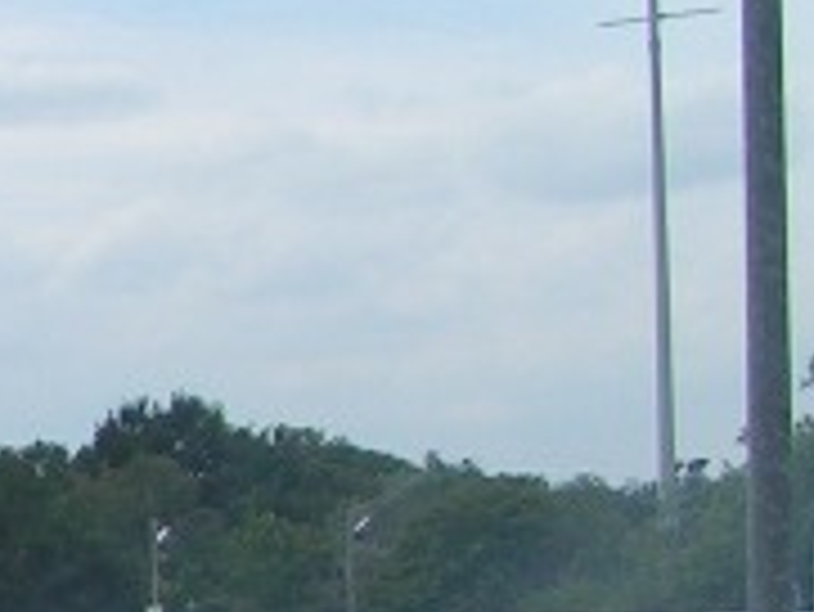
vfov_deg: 8.7
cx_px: -850
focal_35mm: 168
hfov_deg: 10.7
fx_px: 3953
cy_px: 819
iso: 50
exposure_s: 1/640
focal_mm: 5.8
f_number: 5.6
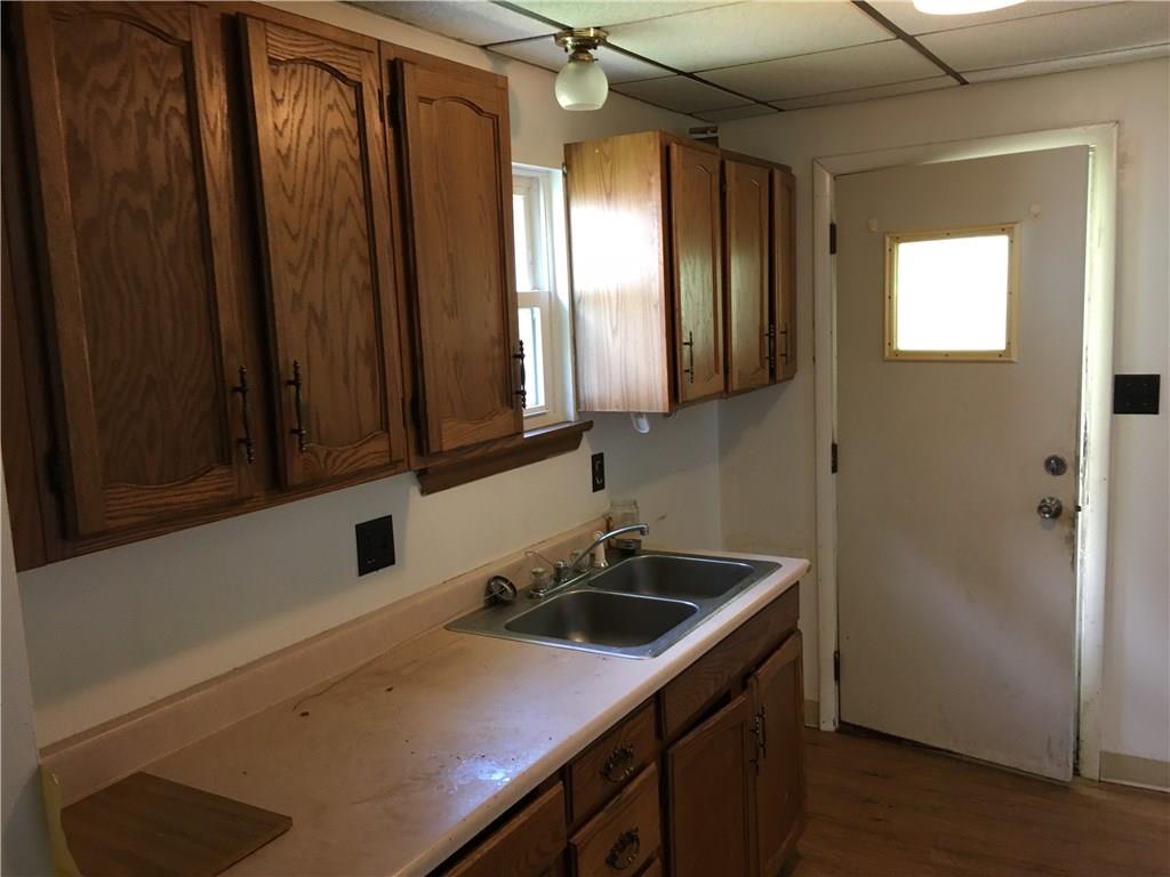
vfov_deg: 48.2
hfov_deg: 61.7
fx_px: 980
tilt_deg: -7.3
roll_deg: +0.7
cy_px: 438
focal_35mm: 29
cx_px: 585
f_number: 2.2
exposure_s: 1/30
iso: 100
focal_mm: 4.15
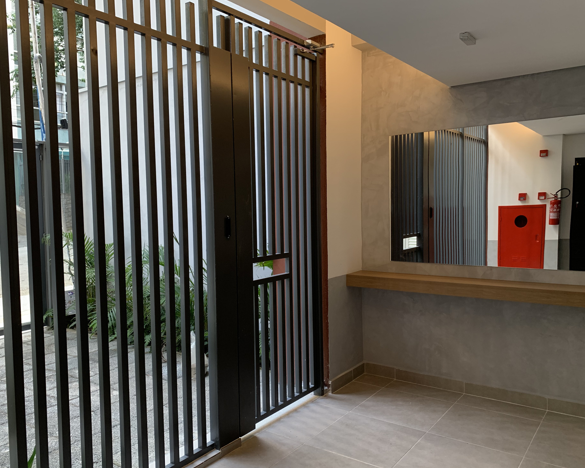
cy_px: 237
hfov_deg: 62.2
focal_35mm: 28
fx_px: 485
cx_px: 280
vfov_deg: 51.5
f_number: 1.8
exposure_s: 1/60
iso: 160
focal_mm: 4.25
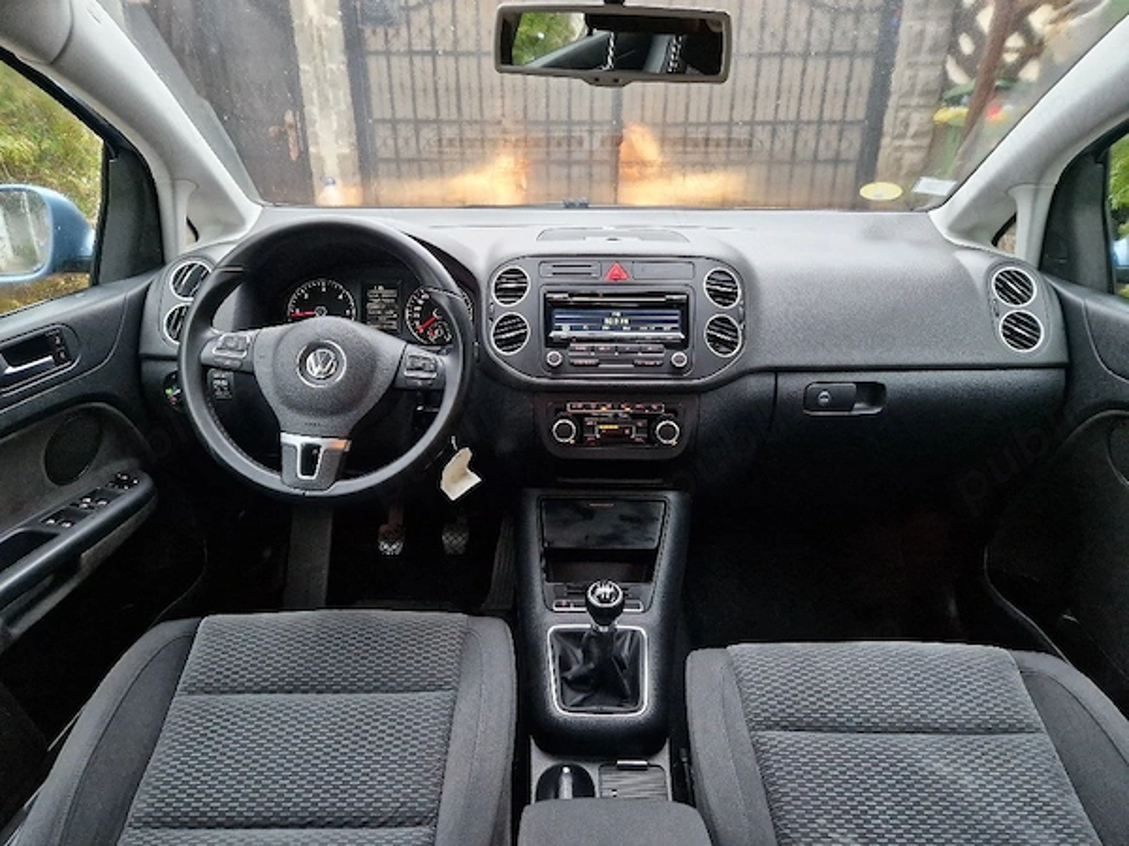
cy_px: 423
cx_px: 564
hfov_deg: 73.9
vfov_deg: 58.9
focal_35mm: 23
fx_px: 750
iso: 640
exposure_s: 1/100
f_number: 1.8
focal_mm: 5.4
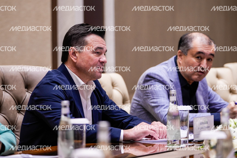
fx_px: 1343
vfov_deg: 6.7
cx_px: 118
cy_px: 79
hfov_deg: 10.1
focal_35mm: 204
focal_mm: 136
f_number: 2.8
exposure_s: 1/100
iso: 400
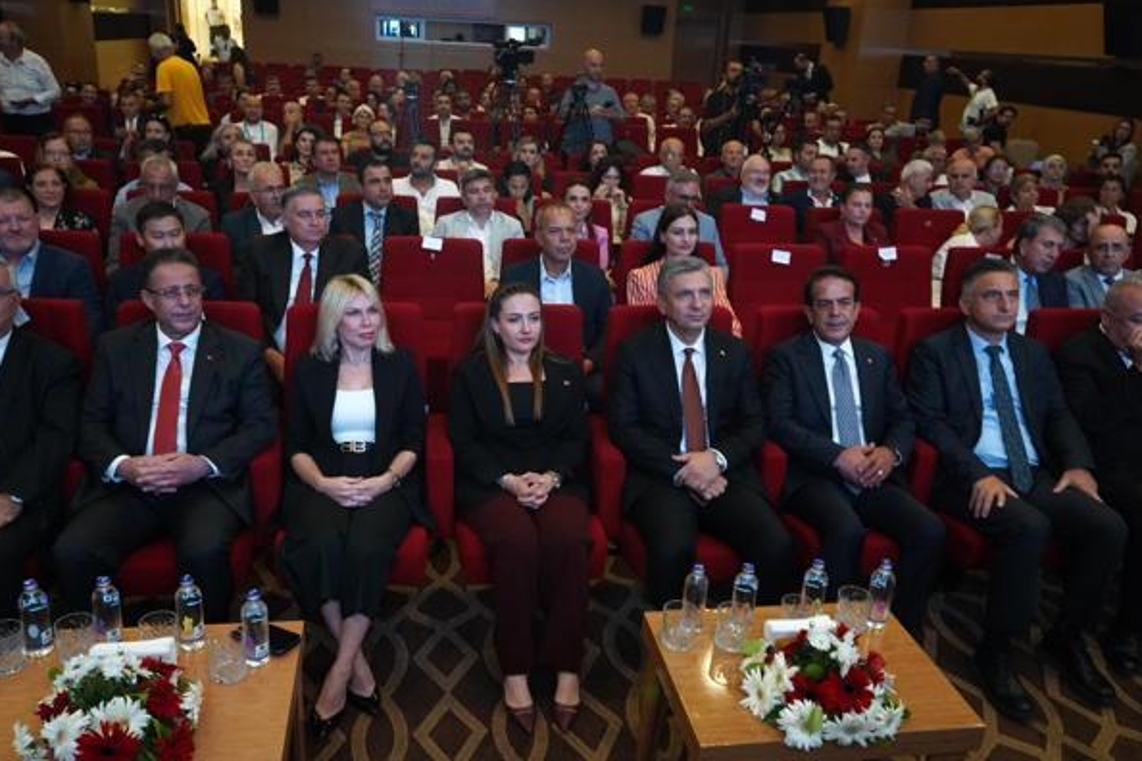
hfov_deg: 63.6
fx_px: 920
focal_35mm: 29
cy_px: 386
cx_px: 553
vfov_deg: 45.0
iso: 5000
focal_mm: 28
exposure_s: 1/200
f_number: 3.5
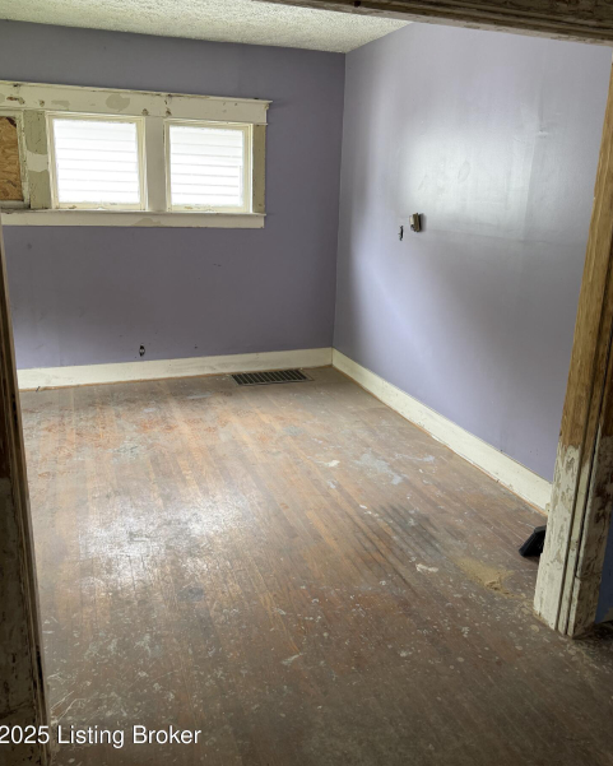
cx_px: 296
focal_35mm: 26
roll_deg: -1.5
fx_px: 589
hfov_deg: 54.9
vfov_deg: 65.9
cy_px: 349
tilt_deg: -14.9
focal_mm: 6.76
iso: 160
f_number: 1.78
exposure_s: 1/121
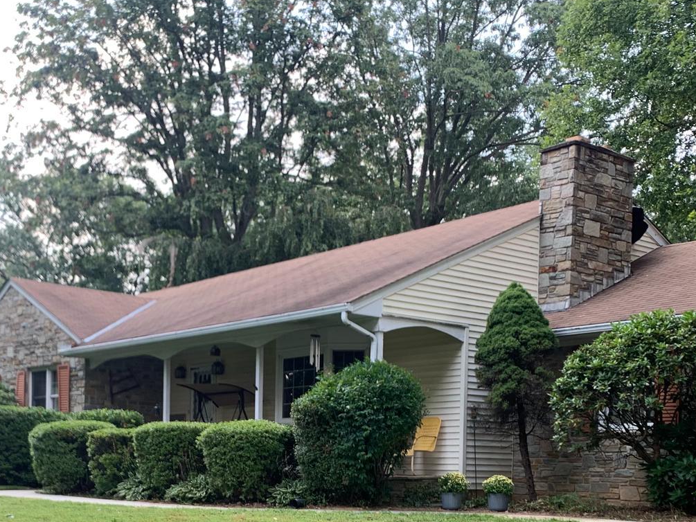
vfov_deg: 26.4
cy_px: 489
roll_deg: -1.9
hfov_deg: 36.1
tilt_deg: -0.3
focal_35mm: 53
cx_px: 305
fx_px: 1066
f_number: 1.8
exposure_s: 1/122
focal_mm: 4.25
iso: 25
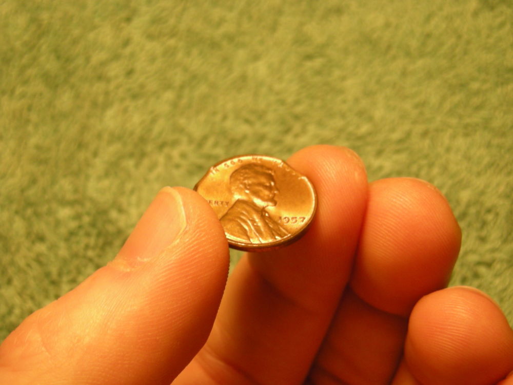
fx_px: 1126
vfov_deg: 19.4
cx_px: 256
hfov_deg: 25.7
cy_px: 192
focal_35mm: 76
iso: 139
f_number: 3.9
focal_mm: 12.3
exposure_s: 1/52.5
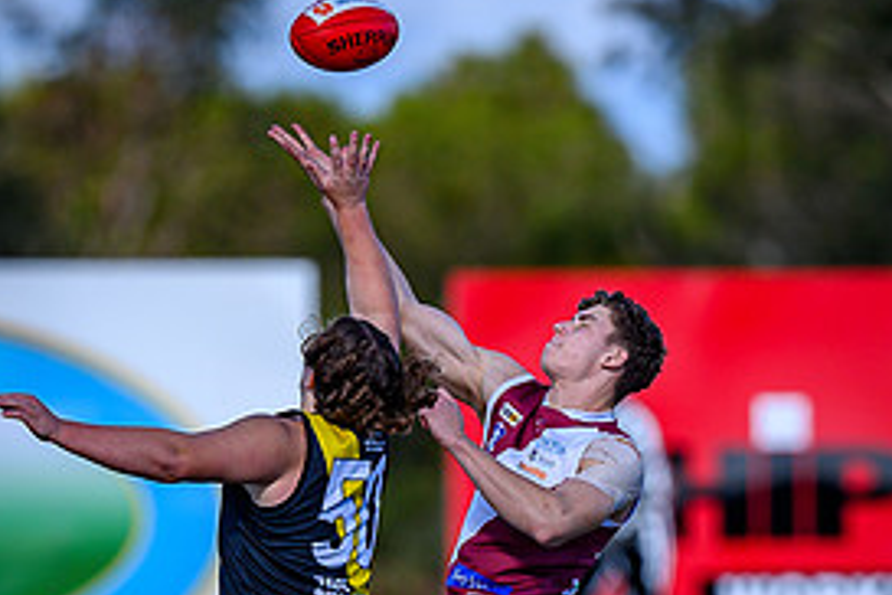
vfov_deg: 0.9
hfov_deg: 1.4
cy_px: 535
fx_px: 36966
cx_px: 579
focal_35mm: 1492
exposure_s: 1/2000
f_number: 4
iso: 220
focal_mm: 500
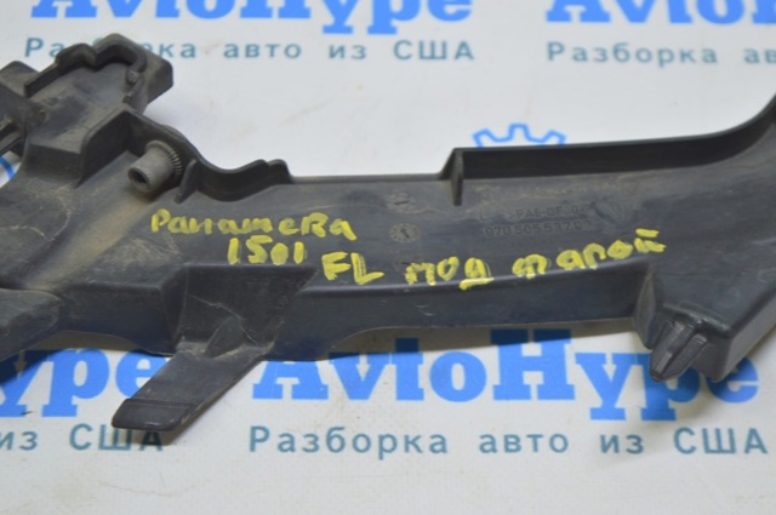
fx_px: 1776
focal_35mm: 82
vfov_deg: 16.5
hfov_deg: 24.6
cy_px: 258
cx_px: 388
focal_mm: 55
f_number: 5.6
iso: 400
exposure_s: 1/20
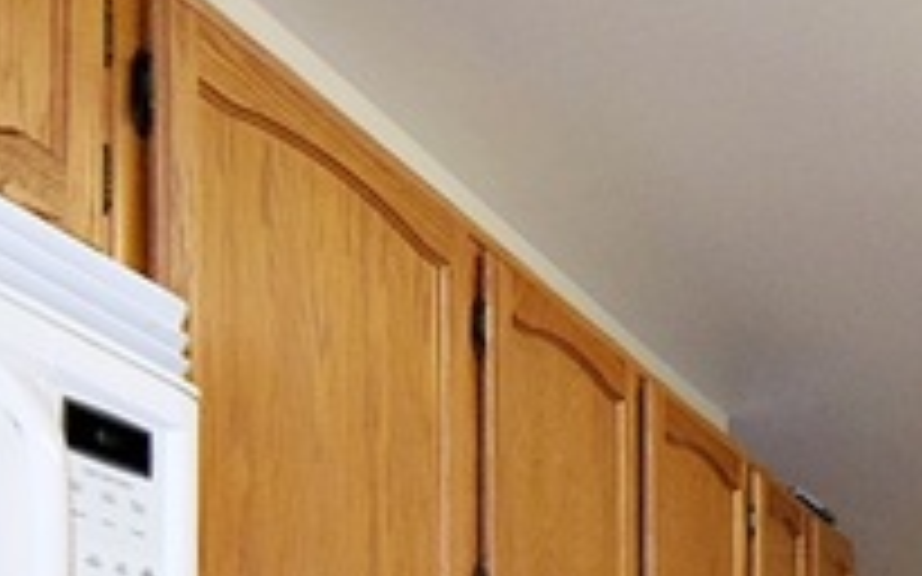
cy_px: 920
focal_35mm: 53
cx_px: 855
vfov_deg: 20.2
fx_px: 1321
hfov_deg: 35.8
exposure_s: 1/100
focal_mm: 11
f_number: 5.6
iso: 800
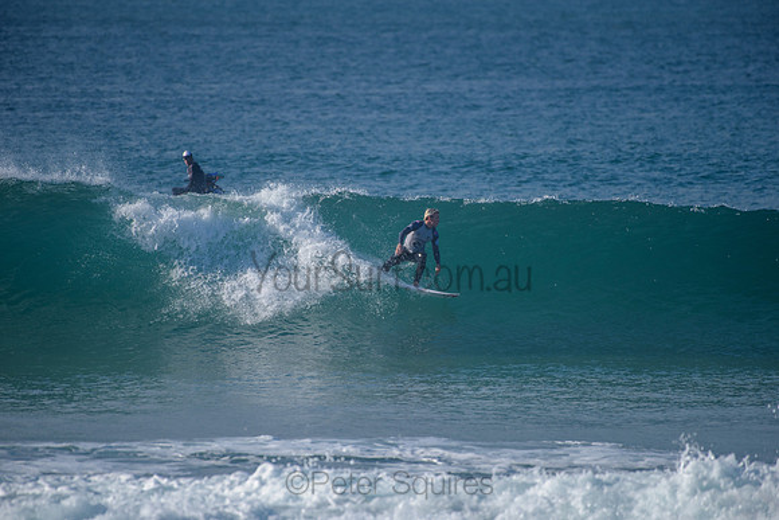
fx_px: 11142
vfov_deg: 2.7
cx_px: 390
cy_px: 260
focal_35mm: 515
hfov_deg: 4.0
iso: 280
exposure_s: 1/2000
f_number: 5.6
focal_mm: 500
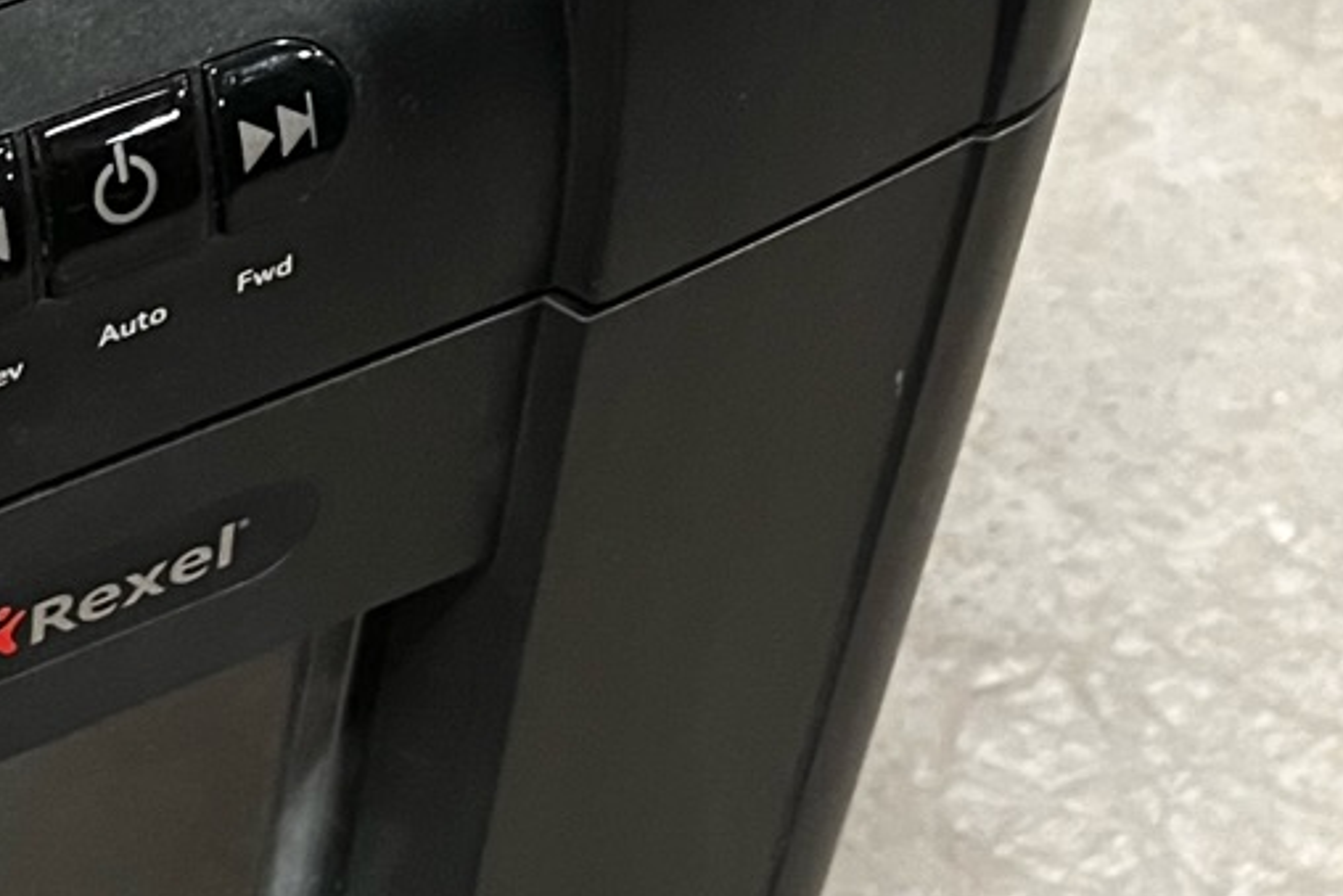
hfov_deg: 17.5
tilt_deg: -45.2
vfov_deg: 12.4
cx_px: -455
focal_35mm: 109
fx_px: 4067
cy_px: 30
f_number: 1.6
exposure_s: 1/33
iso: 500
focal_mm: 5.1
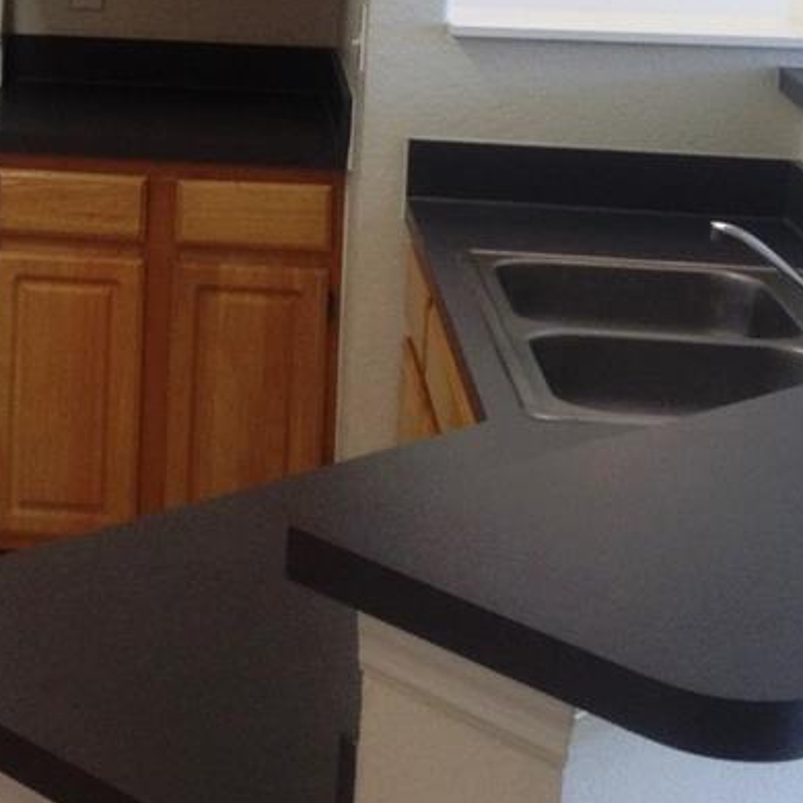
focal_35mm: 95
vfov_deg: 17.8
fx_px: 2493
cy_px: -29
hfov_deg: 17.8
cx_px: -14
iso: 50
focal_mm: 4.28
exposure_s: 1/30
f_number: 2.4
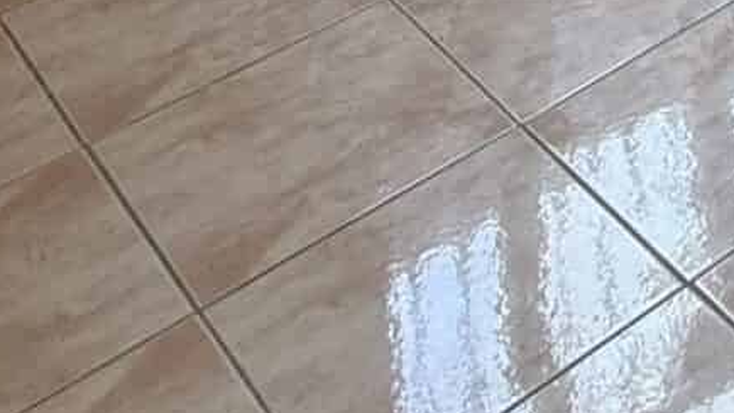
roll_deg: +0.6
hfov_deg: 19.7
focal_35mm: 90
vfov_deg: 9.2
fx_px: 1751
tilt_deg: -4.7
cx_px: 1174
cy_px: -985
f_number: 2.2
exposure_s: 1/99
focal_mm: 2.22
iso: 80
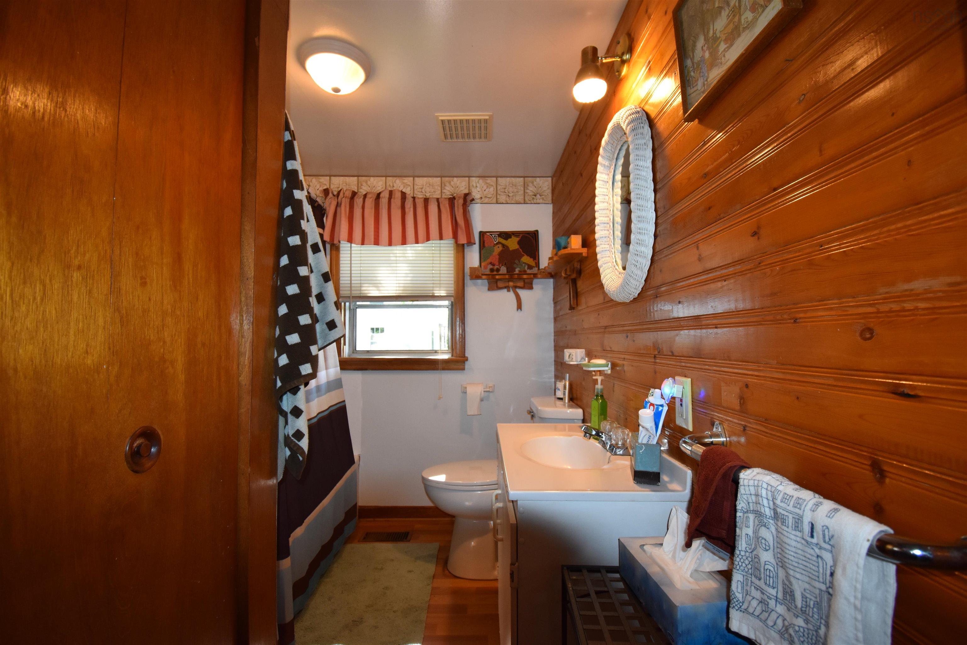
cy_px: 322
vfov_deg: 77.3
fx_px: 403
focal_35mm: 15
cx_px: 484
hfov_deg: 100.4
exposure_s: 1/100
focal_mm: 10
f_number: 5
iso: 800
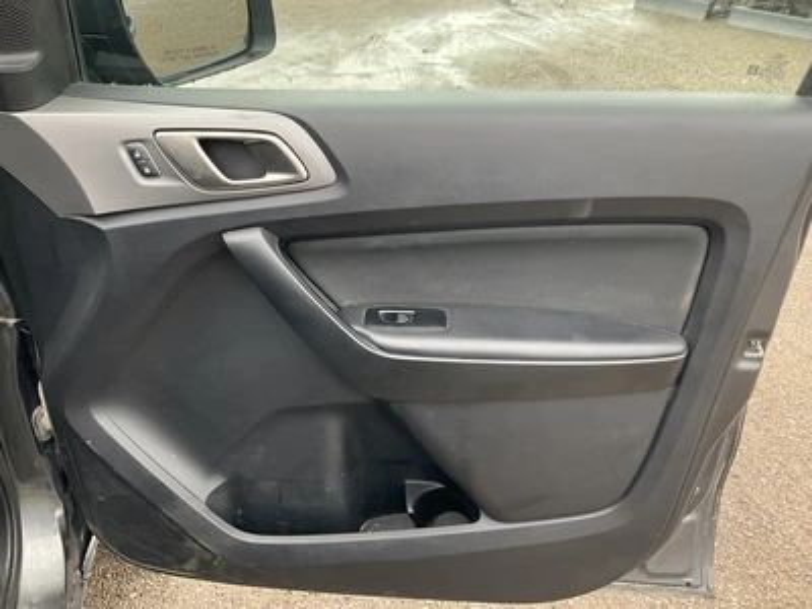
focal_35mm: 29
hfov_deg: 61.7
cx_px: 406
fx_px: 680
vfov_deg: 48.2
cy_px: 304
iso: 50
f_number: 1.8
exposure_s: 1/122
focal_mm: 3
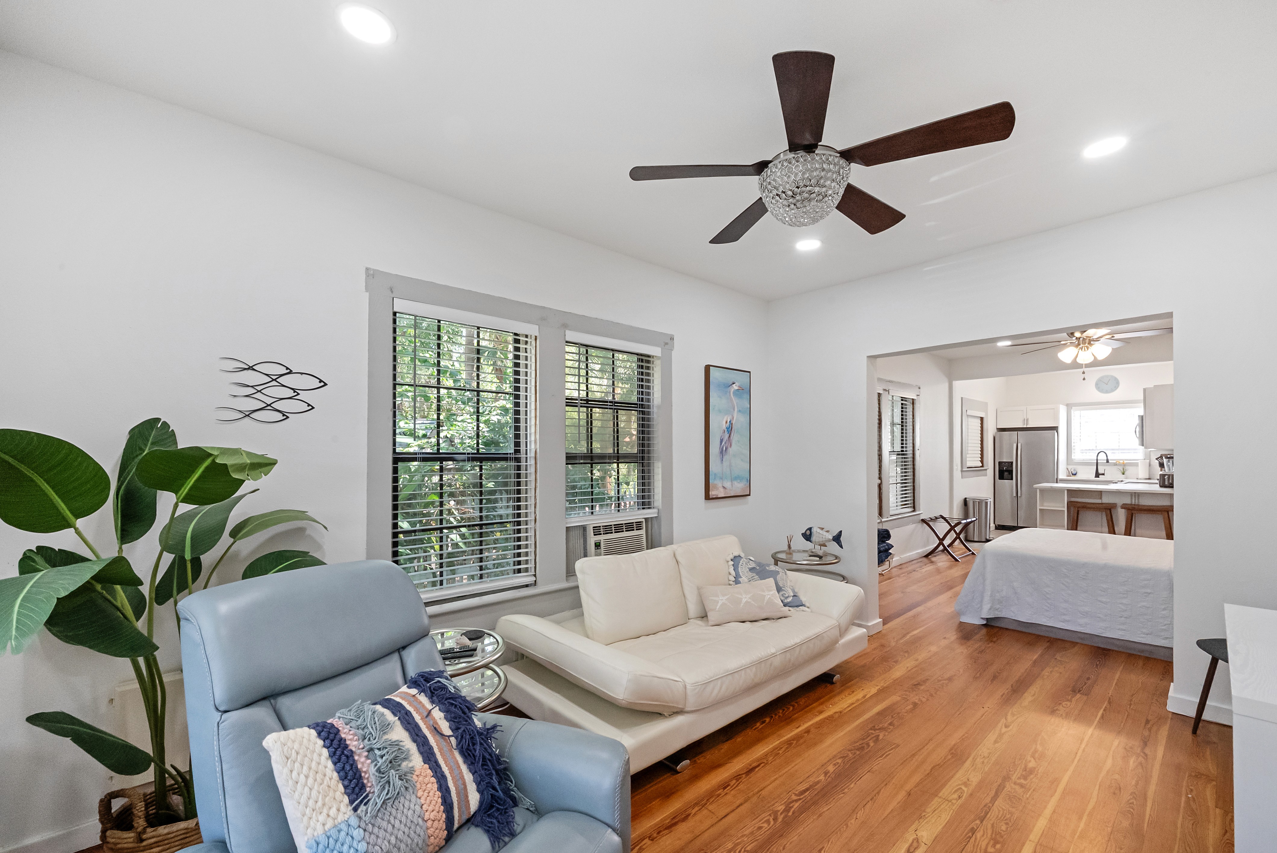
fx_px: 497
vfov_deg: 81.3
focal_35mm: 14
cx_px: 638
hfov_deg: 104.2
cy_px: 426
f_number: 16
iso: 12800
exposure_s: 1/30
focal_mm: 14
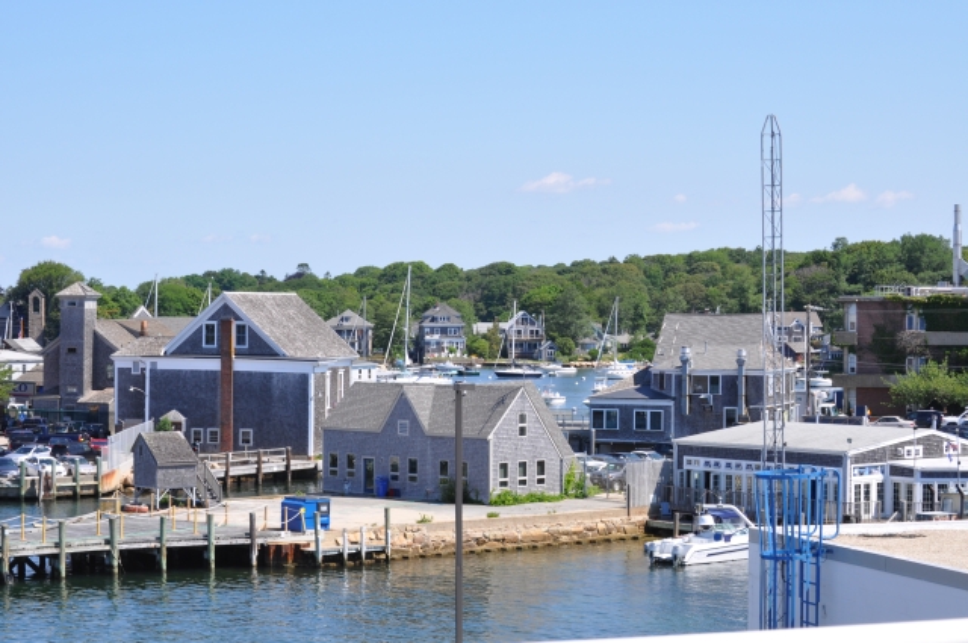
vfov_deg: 16.5
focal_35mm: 82
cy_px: 322
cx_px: 484
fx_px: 2215
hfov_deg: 24.6
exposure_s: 1/160
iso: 200
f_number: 13
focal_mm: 55
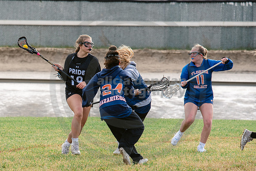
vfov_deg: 3.7
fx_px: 2680
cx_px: 58
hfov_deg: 5.5
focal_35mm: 377
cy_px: 125
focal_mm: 200
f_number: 5
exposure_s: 1/1250
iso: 400
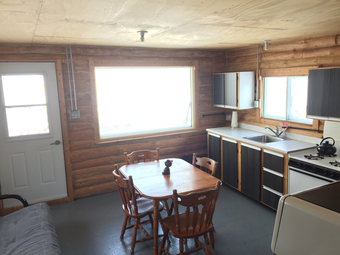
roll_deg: +2.5
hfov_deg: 61.7
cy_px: 128
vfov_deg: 48.2
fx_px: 285
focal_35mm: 29
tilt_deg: -10.0
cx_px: 170
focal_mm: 4.15
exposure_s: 1/30
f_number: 2.2
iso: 32
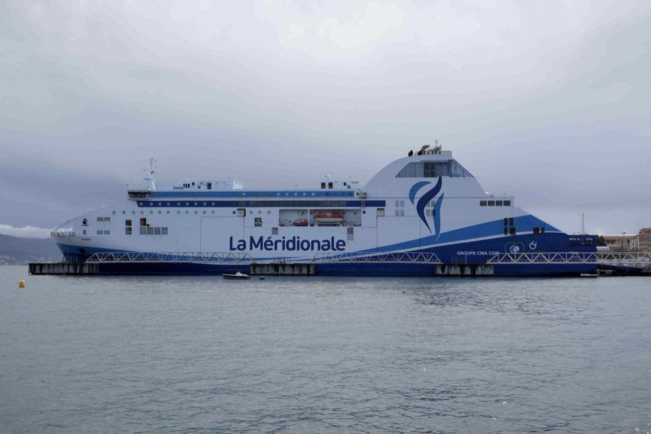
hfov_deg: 60.3
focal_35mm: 31
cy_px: 217
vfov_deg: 42.3
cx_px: 326
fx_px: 561
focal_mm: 31
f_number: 4
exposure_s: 1/1250
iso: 100
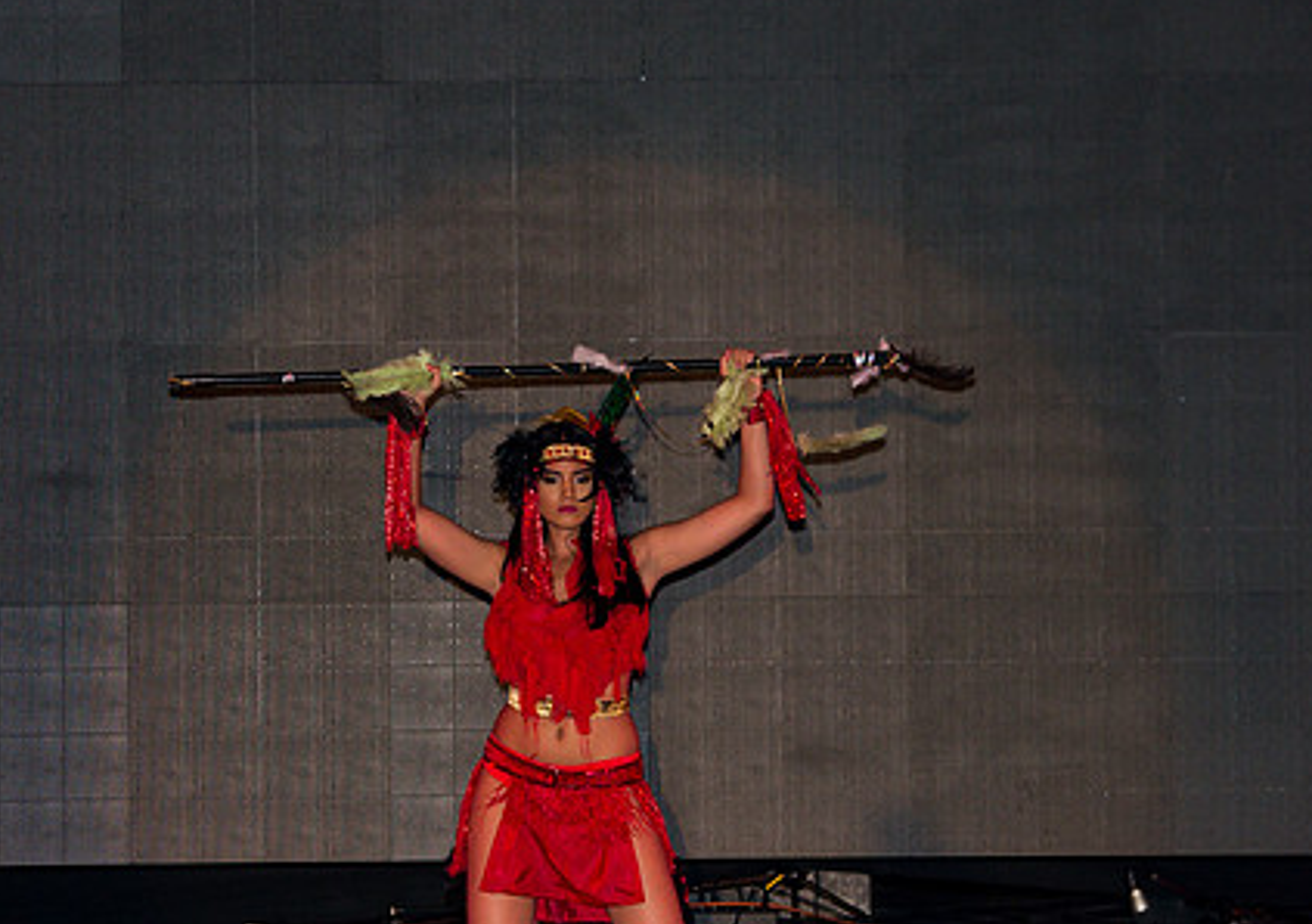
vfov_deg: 8.2
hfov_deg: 11.6
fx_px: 6454
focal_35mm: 174
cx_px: 542
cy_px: 516
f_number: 5
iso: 3200
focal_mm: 122
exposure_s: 1/160
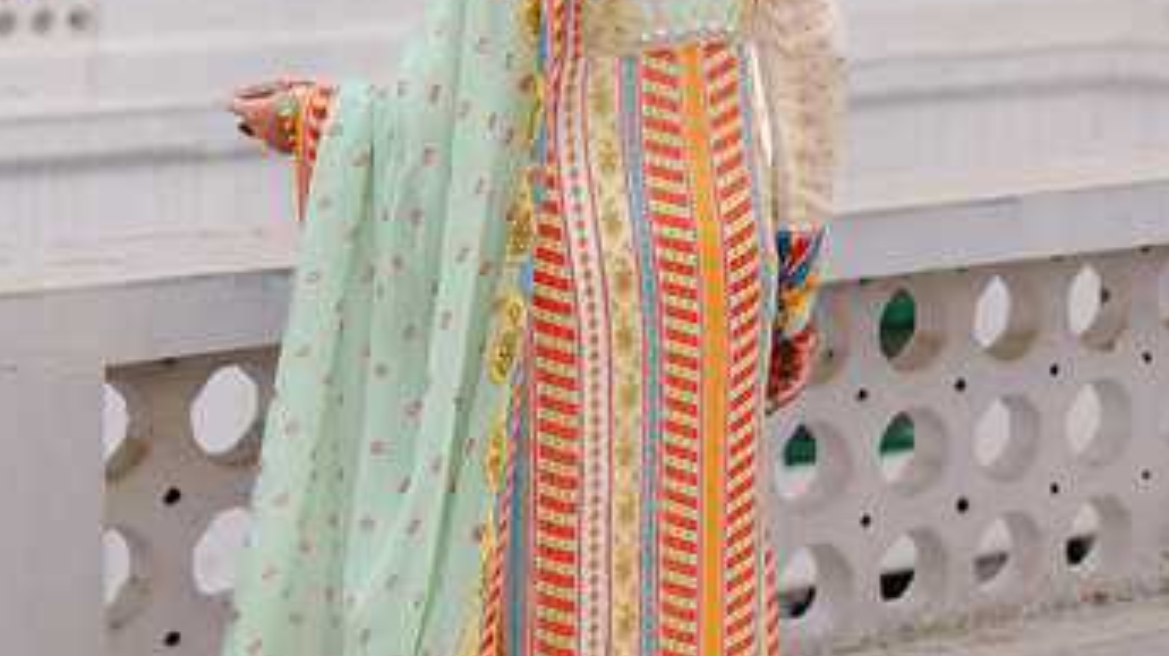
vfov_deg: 21.4
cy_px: 297
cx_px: 584
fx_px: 1735
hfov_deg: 37.2
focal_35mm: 56
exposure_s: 1/320
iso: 200
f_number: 2
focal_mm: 35
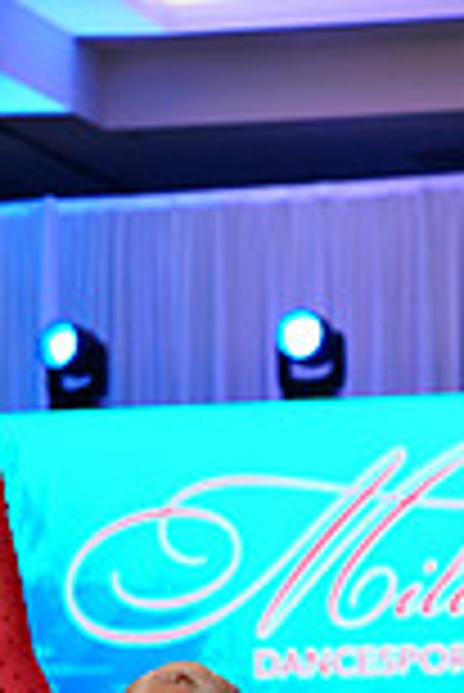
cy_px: 1197
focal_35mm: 218
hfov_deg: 6.3
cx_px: 646
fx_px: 4205
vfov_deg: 9.1
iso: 1250
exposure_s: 1/320
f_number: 4
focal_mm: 58
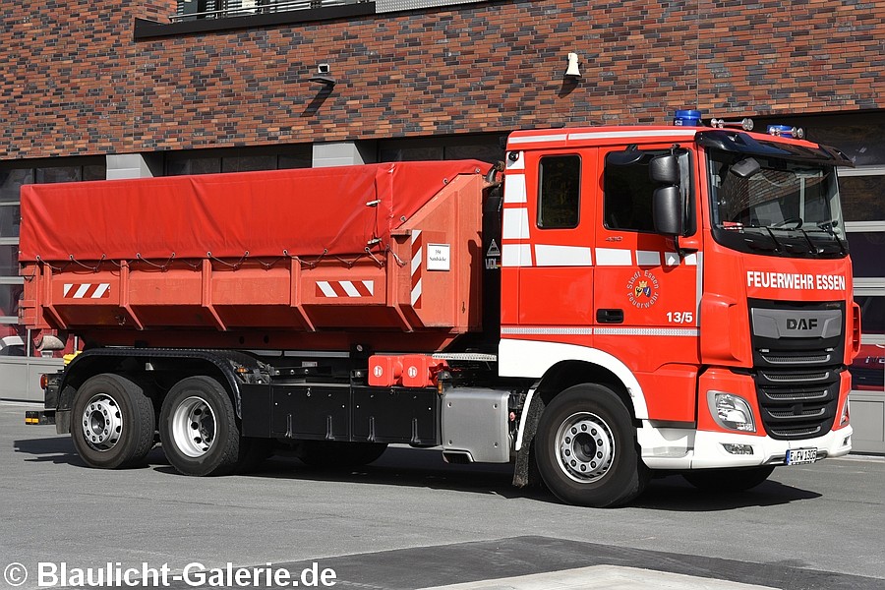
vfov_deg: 20.0
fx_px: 1672
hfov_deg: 29.7
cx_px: 442
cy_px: 295
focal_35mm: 68
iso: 200
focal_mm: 68
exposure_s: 1/400
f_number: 10
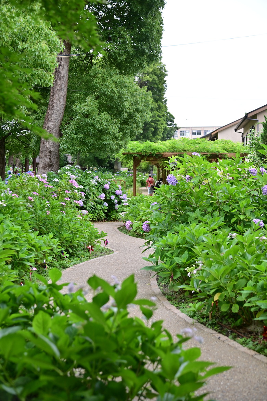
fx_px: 535
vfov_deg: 41.1
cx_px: 134
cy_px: 200
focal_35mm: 48
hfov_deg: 28.0
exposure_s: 1/640
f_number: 4
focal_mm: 48
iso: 200
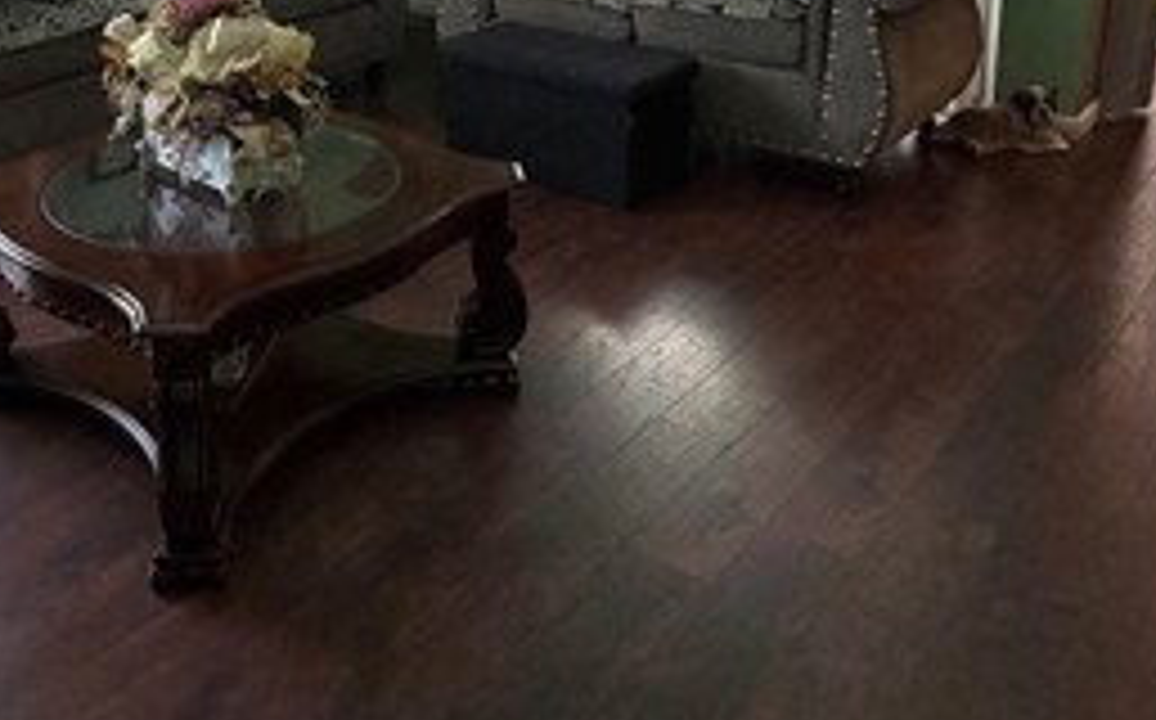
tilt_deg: -12.6
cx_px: 432
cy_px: 0
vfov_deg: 31.7
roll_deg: +0.3
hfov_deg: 52.2
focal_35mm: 37
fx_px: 1164
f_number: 2.2
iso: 320
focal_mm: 2.22
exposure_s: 1/121
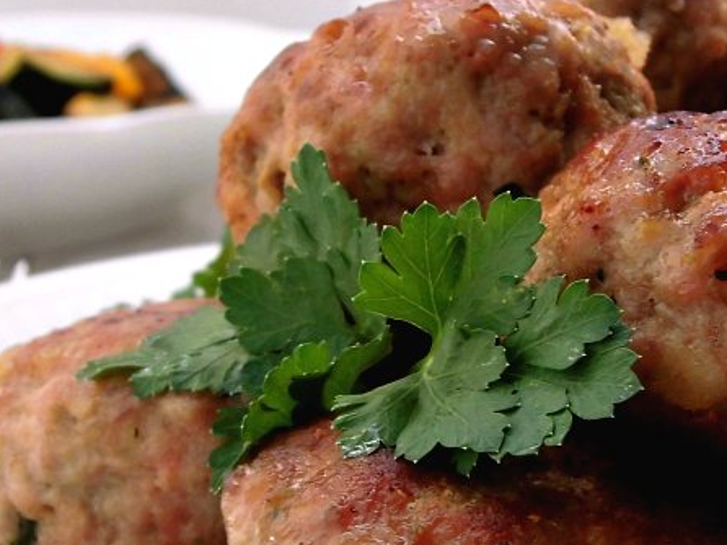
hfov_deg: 18.2
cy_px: 346
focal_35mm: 108
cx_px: 368
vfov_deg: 13.7
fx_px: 2267
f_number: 3.4
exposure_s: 1/80
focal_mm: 8.3
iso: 100
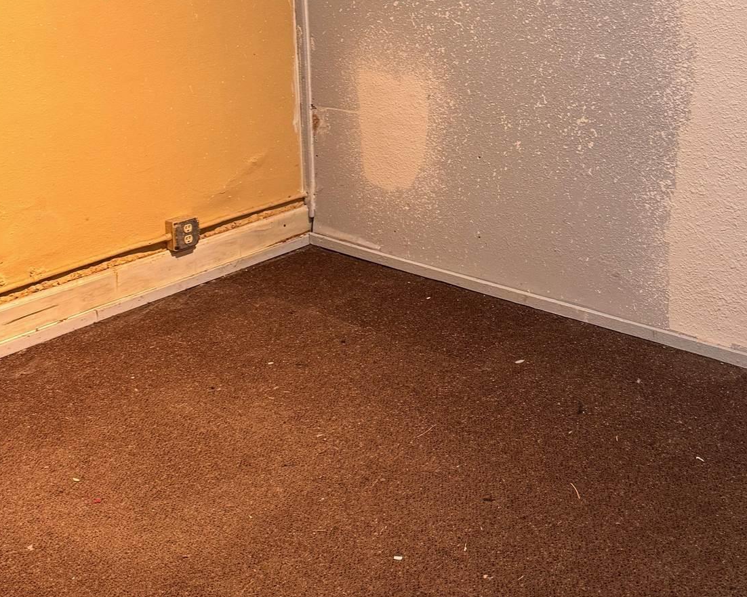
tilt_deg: -14.5
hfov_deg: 37.9
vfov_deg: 30.3
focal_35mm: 49
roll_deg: +0.9
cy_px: 146
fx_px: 1083
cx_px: 458
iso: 250
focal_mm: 6.76
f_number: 1.78
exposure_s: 1/60
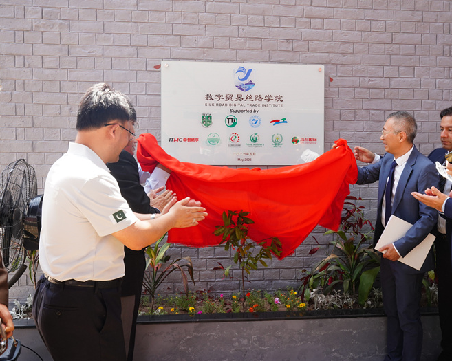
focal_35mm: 40
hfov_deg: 45.6
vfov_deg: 37.3
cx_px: 269
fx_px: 535
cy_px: 179
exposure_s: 1/125
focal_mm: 35
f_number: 10
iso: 1000
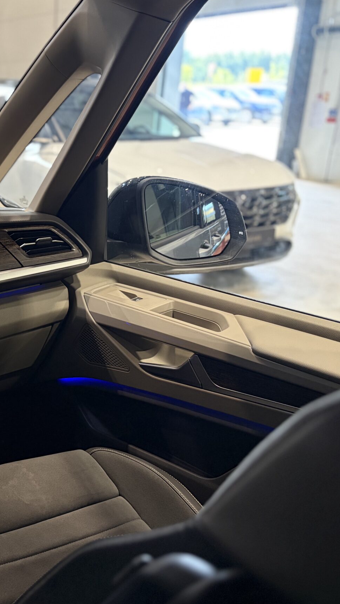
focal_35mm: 42
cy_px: 322
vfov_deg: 48.3
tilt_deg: -18.6
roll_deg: +0.3
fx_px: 673
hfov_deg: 25.3
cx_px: -72
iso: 250
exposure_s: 1/49
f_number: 1.6
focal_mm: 5.96
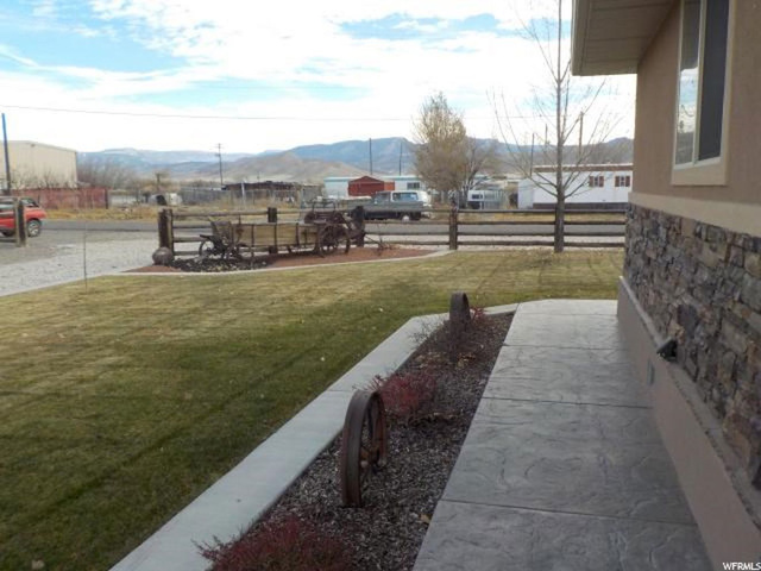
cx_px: 380
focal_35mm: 30
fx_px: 660
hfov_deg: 60.0
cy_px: 286
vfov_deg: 46.8
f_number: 3.3
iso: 125
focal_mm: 4.1
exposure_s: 1/500
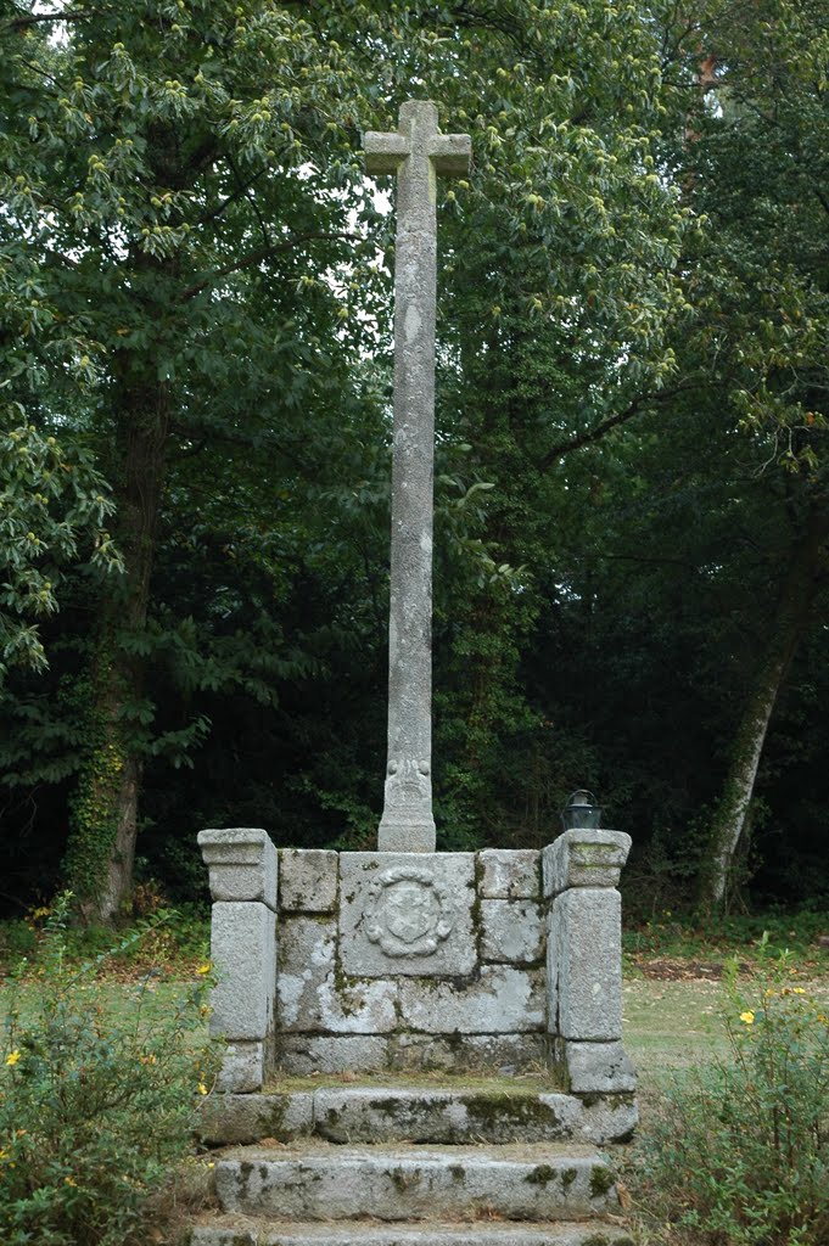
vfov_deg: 37.9
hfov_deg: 25.7
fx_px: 1816
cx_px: 414
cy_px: 623
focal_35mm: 52
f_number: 5
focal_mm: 35
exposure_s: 1/60
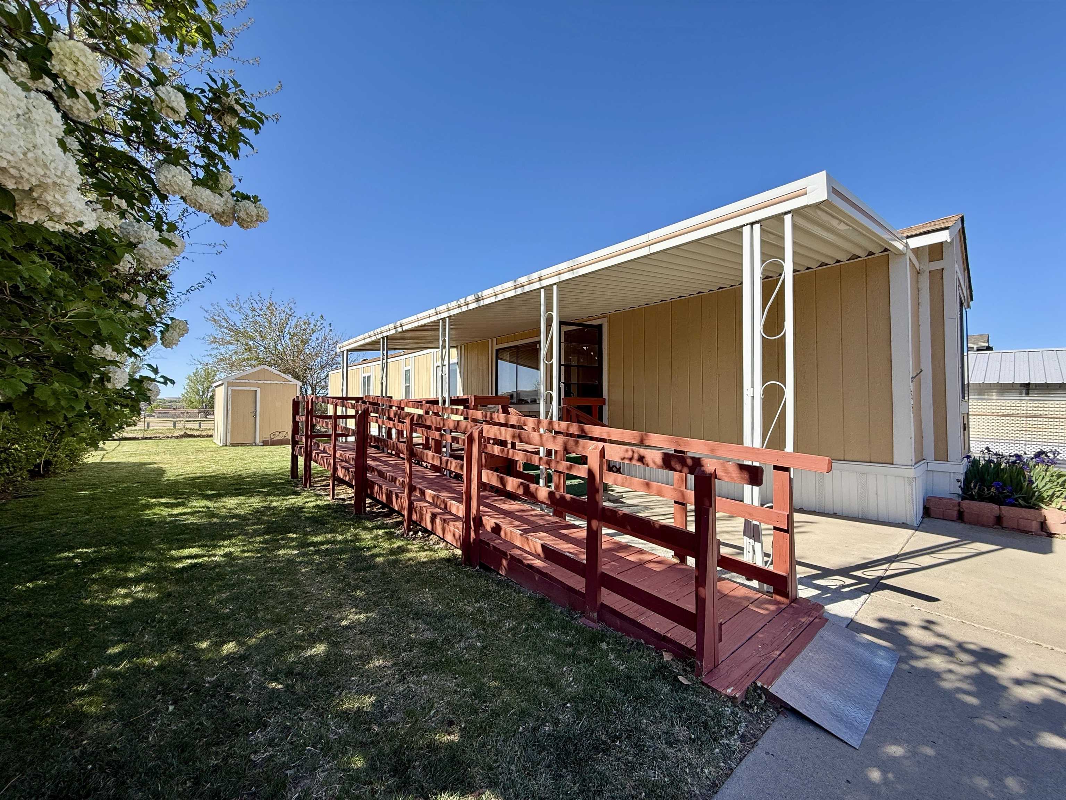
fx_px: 431
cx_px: 533
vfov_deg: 85.7
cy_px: 400
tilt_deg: +1.5
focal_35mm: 14
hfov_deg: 102.1
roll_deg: -0.8
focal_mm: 2.22
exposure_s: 1/527
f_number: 2.2
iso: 64
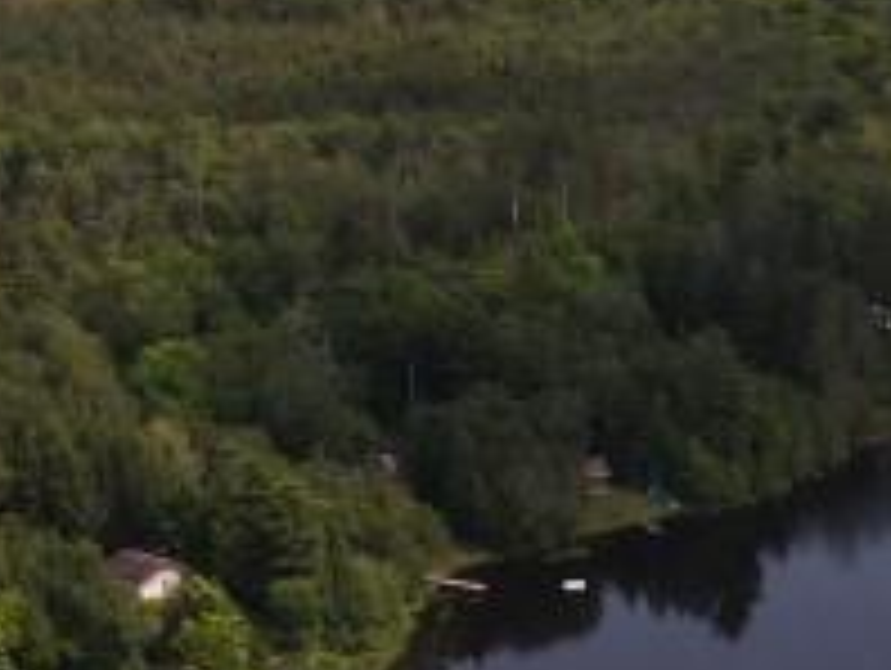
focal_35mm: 124
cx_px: 1152
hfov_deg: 15.2
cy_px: 940
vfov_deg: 11.6
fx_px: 3196
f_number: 2.8
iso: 460
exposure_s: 1/12.5
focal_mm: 4.5
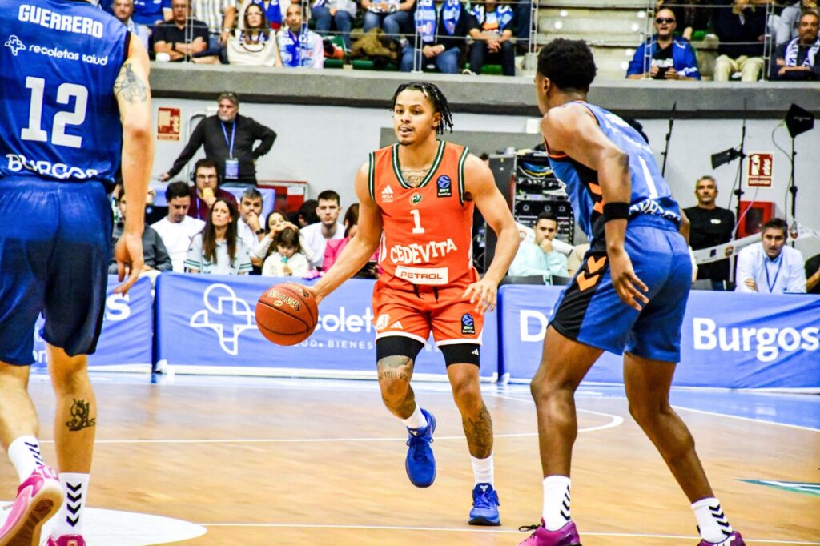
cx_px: 410
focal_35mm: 210
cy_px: 273
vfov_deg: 6.5
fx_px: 4782
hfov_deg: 9.8
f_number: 5.6
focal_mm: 140
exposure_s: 1/1000
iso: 8000
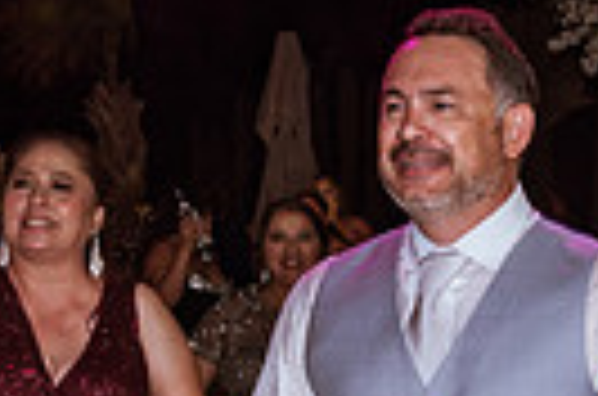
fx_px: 2254
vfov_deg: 9.7
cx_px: 664
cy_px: 620
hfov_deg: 14.7
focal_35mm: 136
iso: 800
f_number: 5
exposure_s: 1/100
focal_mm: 24
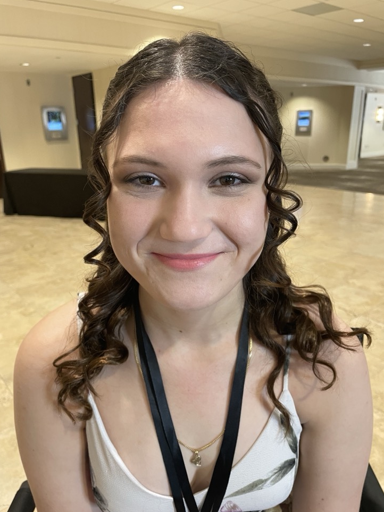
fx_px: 399
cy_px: 264
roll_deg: +1.6
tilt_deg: -18.1
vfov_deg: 65.3
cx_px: 196
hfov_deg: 51.3
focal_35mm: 27
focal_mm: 4.2
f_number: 1.6
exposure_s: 1/60
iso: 160
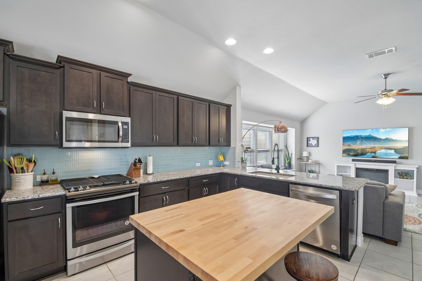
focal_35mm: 15
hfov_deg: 100.4
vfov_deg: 77.3
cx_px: 211
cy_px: 140
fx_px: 176
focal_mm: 10
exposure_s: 1/4
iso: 400
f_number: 8
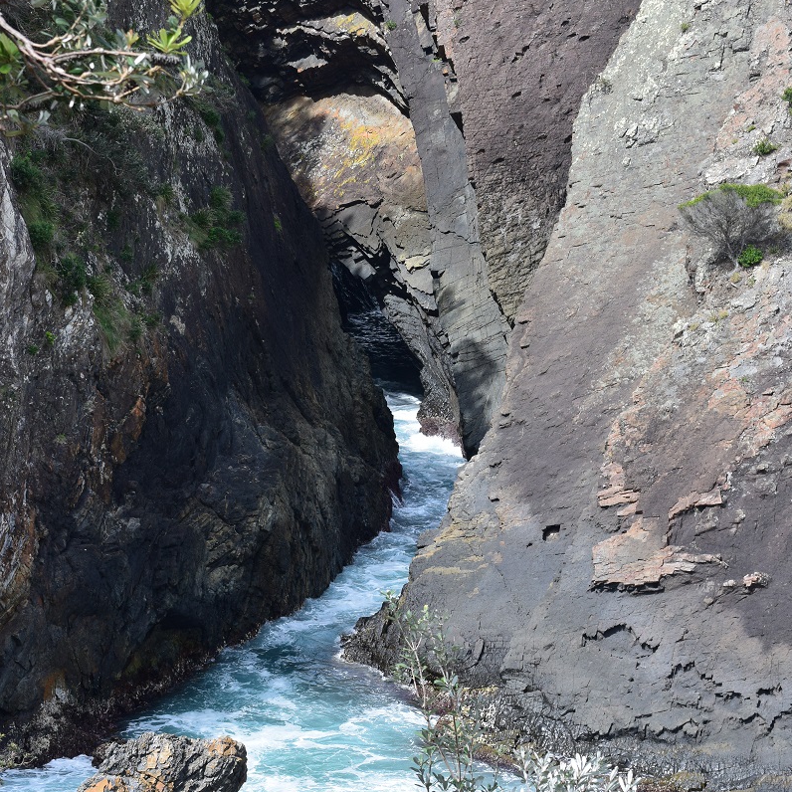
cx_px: 396
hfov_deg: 16.5
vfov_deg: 16.5
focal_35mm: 106
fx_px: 2735
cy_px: 458
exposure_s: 1/400
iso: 400
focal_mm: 55
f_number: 11
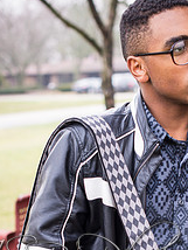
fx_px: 730
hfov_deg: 14.7
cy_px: 227
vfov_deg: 19.1
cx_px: 121
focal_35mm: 101
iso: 200
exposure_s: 1/60
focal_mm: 50
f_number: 2.8
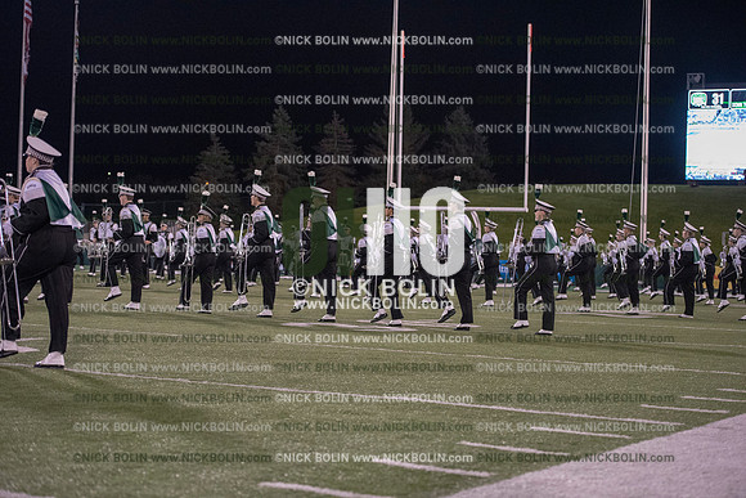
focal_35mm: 70
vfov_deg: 19.5
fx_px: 1451
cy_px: 249
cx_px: 373
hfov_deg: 28.8
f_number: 3.2
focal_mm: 70
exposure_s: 1/1250
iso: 5000
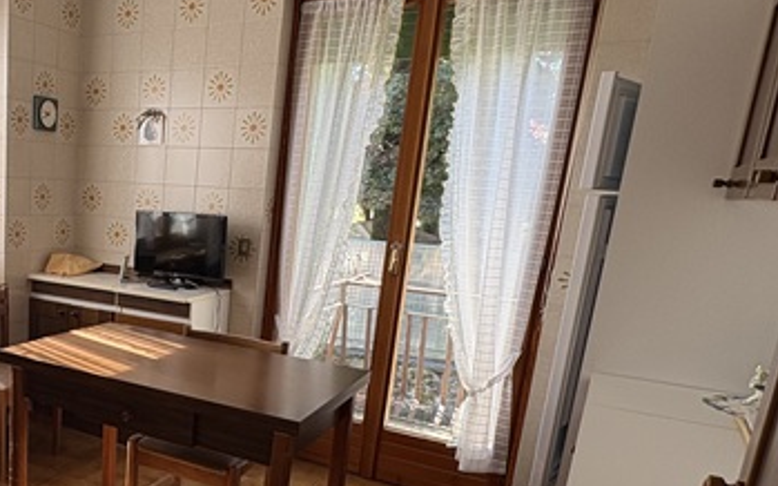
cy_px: 348
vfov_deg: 36.6
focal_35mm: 34
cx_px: 103
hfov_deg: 51.2
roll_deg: -1.8
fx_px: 721
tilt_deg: -12.4
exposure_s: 1/129
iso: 64
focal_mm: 2.22
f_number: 2.2
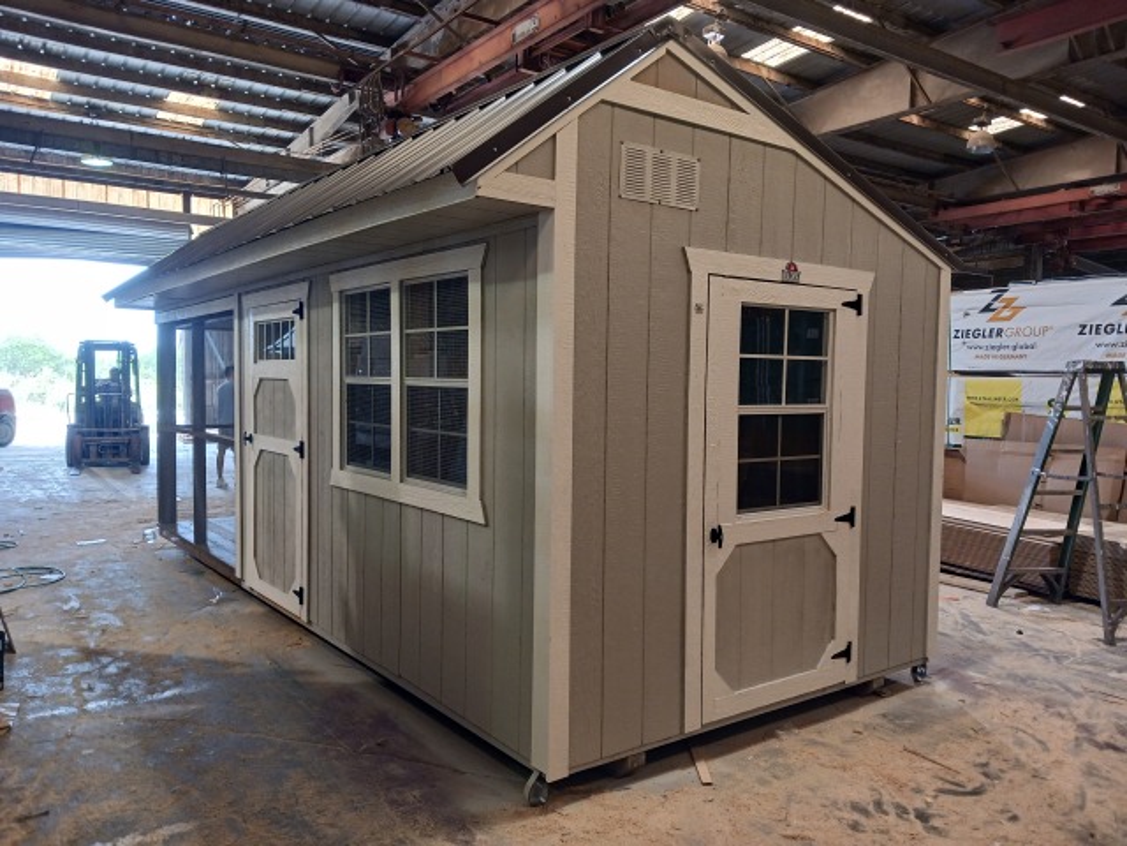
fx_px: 879
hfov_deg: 65.3
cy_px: 423
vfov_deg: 51.4
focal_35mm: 27
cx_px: 564
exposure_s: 1/60
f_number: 1.8
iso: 160
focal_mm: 4
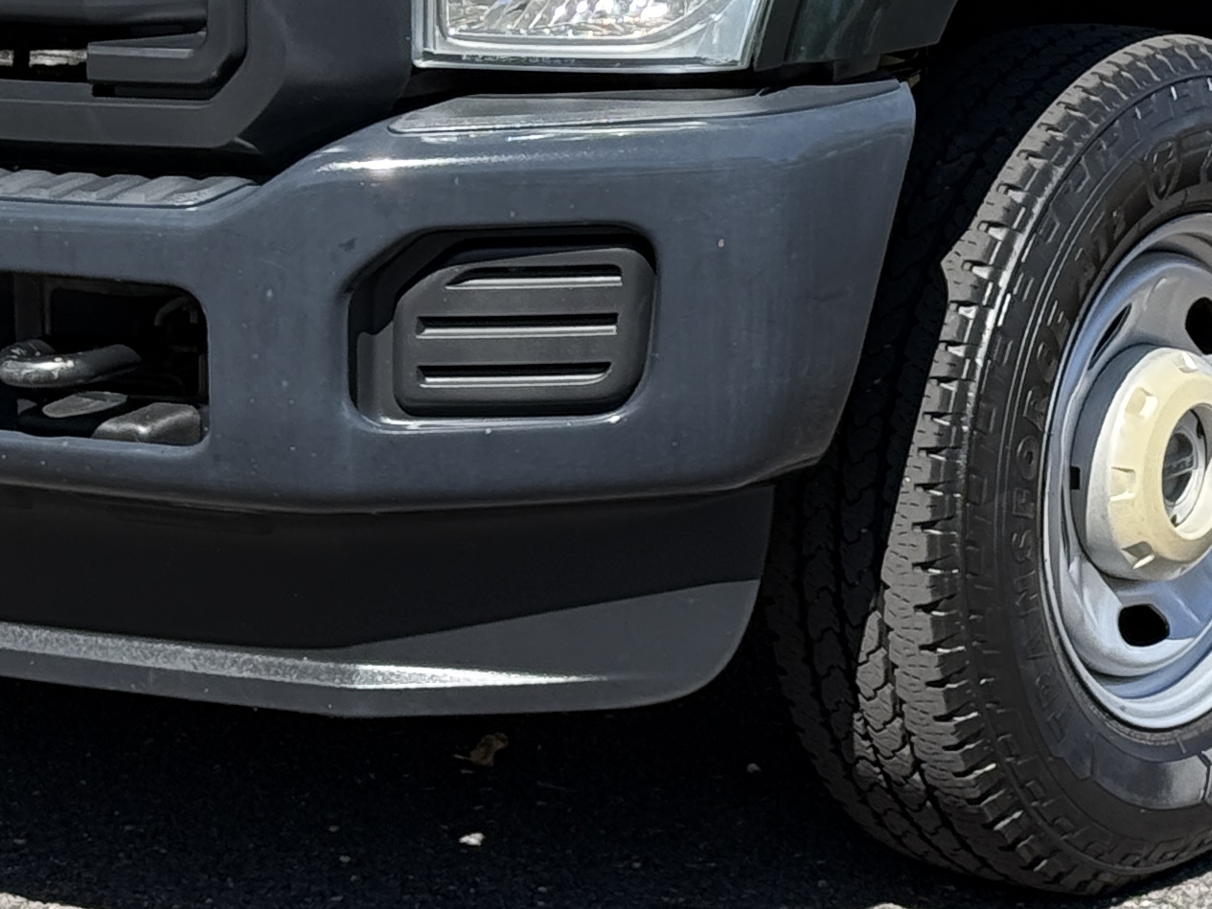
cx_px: 951
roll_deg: +0.2
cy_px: -383
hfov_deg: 12.9
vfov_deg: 9.5
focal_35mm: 153
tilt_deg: -5.2
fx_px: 5357
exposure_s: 1/1931
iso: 100
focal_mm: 6.76
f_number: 1.78
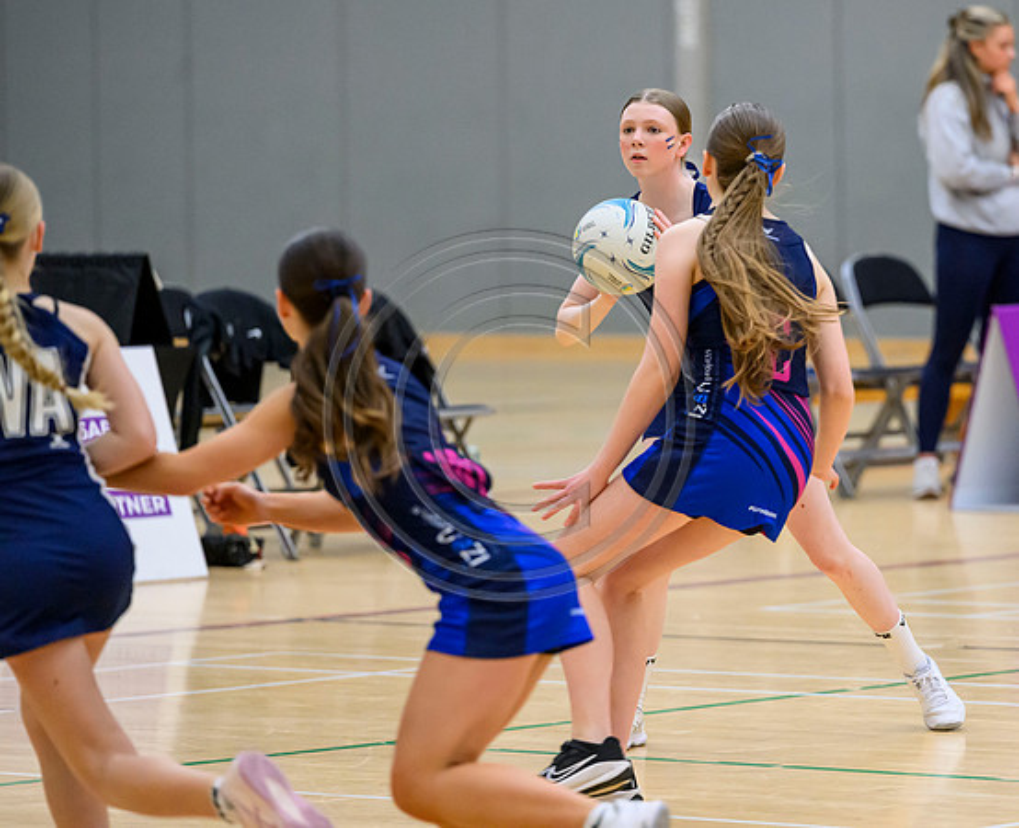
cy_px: 346
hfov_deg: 7.3
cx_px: 722
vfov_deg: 5.9
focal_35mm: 264
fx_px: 8024
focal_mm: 200
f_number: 3.5
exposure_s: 1/800
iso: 6400
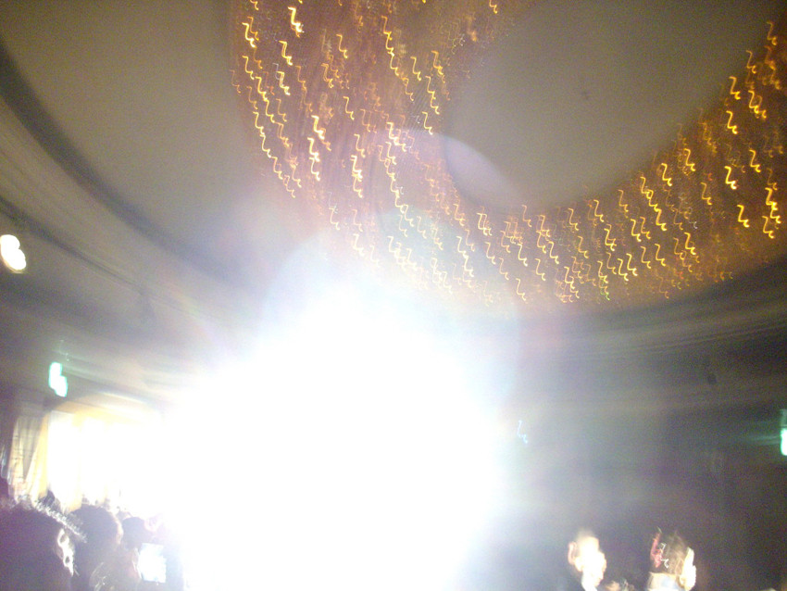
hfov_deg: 50.1
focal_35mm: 37
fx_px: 841
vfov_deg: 38.7
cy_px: 296
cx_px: 394
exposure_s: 1/4
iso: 400
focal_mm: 6.2
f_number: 2.8
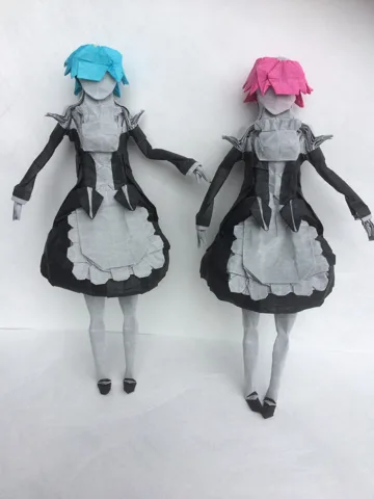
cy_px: 250
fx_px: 418
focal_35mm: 29
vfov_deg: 61.7
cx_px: 187
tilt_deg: -46.8
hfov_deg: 48.2
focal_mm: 4.15
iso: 32
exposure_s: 1/477
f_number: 2.2
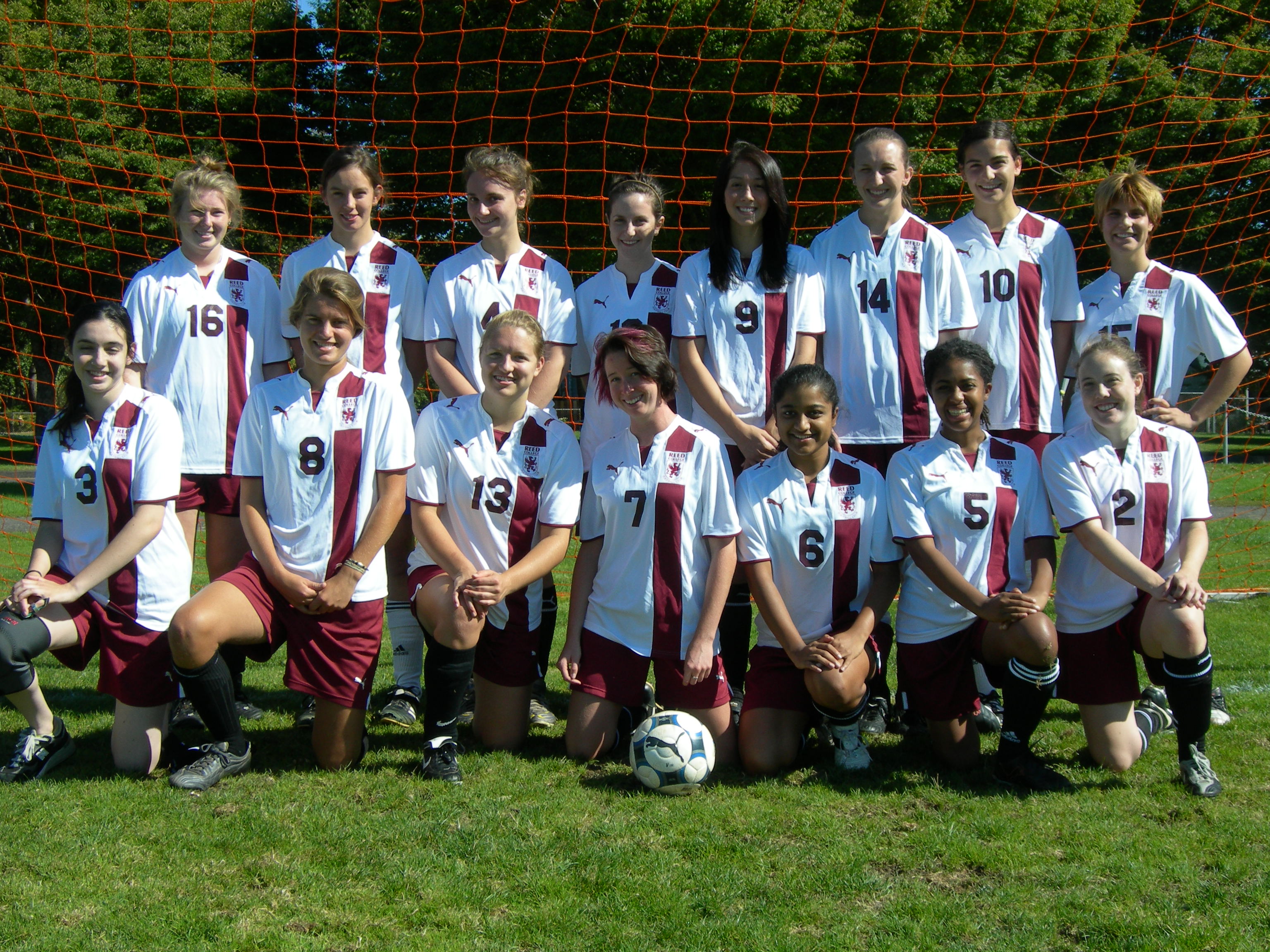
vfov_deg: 28.6
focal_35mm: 51
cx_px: 635
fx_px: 1871
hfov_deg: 37.5
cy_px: 476
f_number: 5.4
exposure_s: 1/326
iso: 50
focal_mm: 10.6
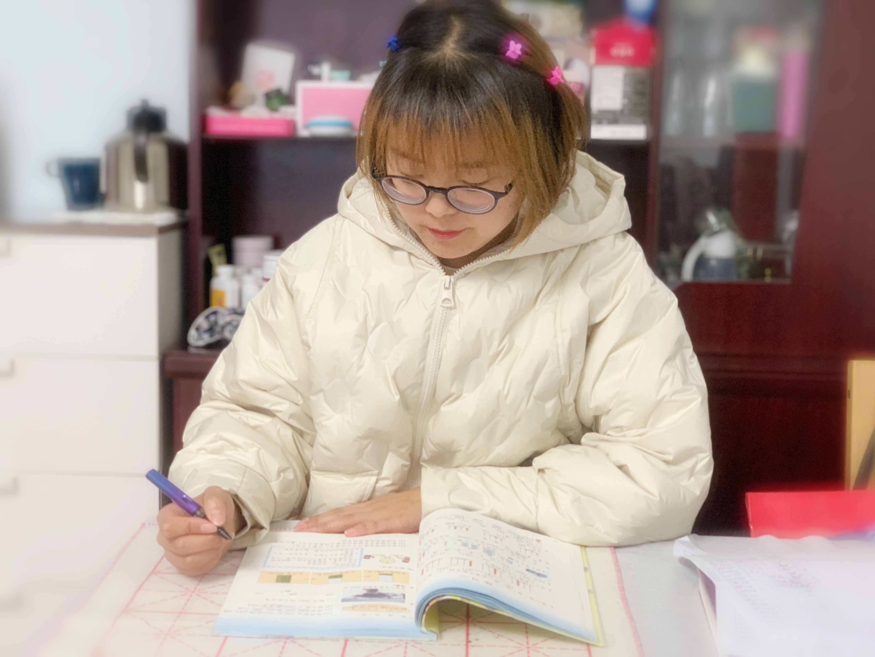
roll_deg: -1.2
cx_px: 438
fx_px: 1314
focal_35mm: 52
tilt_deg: -7.4
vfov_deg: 28.0
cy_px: 328
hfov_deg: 36.8
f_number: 2.4
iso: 250
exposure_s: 1/60
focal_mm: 6
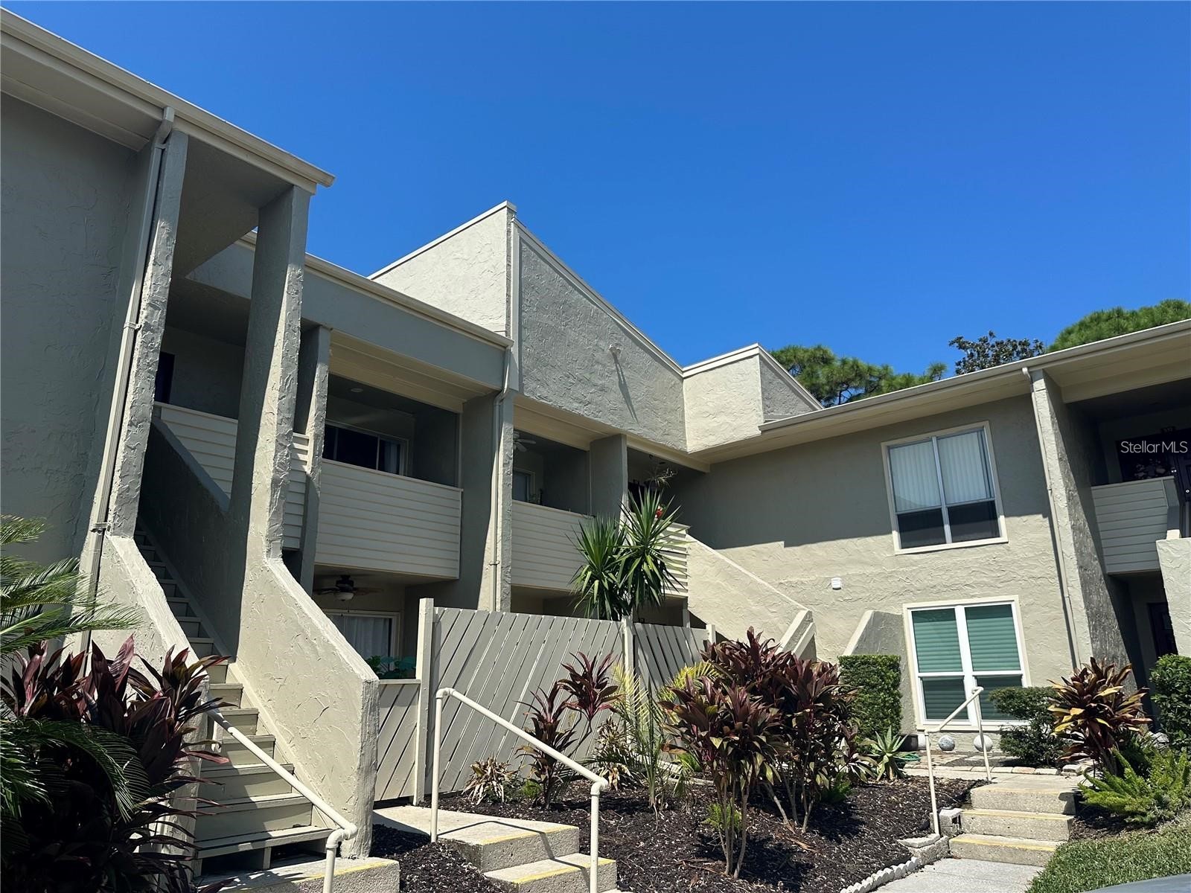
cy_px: 446
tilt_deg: +16.0
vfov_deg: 56.8
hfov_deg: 71.6
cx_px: 596
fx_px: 826
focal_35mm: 24
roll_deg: +0.3
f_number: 1.78
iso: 80
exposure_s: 1/5263
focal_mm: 6.86
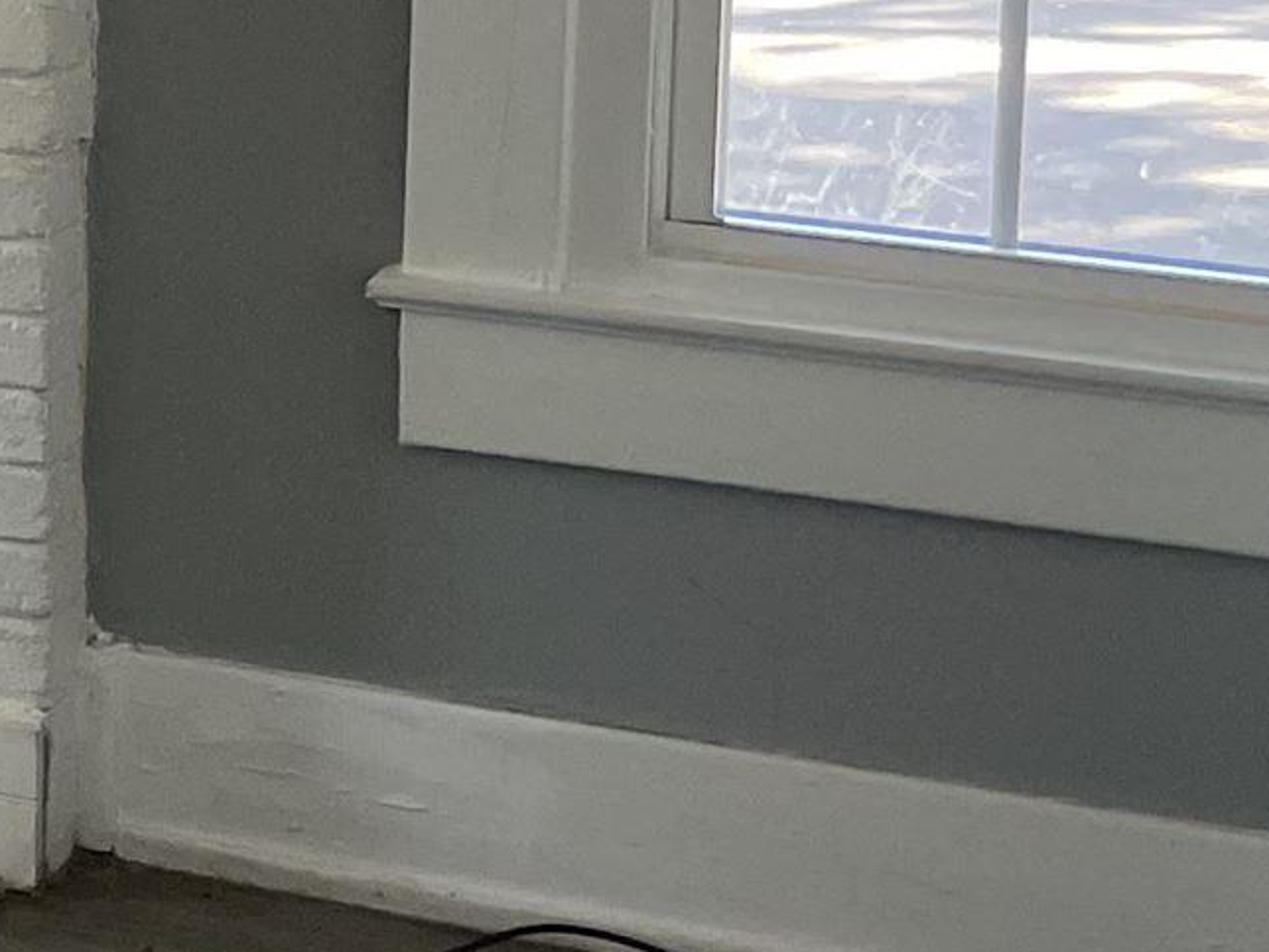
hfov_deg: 13.3
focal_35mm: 124
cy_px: -361
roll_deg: +0.8
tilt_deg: -5.7
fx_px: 4546
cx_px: -1413
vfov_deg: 11.6
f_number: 1.6
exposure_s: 1/121
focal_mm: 4.2
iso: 125
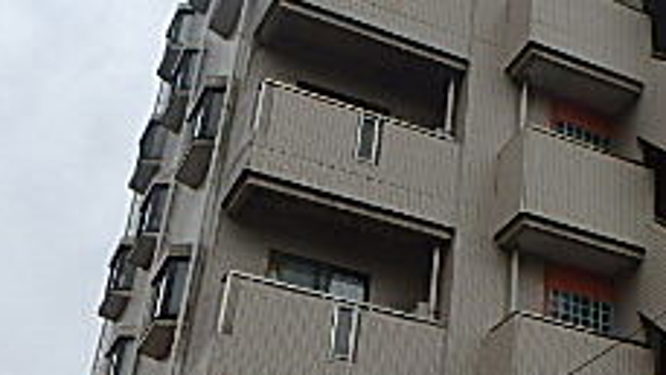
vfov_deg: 18.8
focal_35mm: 64
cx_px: 590
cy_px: 233
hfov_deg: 31.4
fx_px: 1131
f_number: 6
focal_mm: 3.7
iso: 125
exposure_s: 1/400
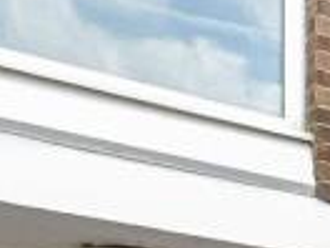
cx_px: 1238
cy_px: 575
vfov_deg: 11.3
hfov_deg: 8.8
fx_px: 1068
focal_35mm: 112
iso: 160
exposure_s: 1/40
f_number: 8
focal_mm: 10
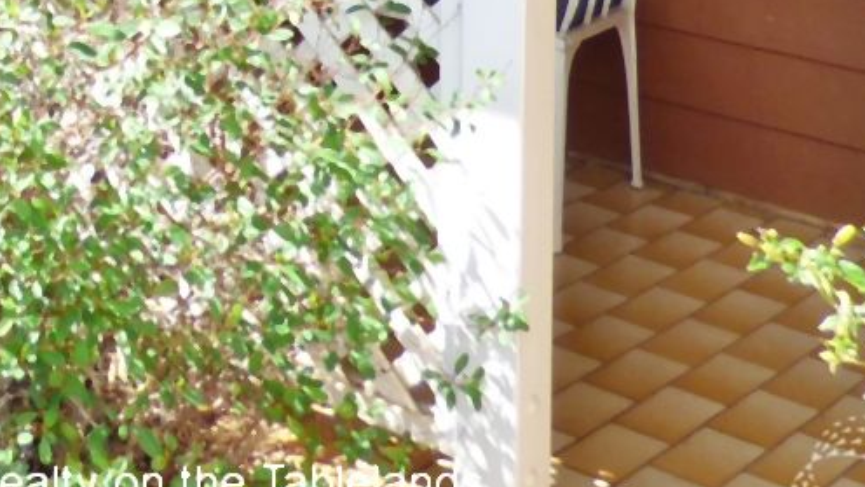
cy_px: -564
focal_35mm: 79
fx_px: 1812
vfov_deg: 12.8
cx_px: -248
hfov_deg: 23.8
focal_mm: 3.58
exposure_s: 1/400
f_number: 2.8
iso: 100
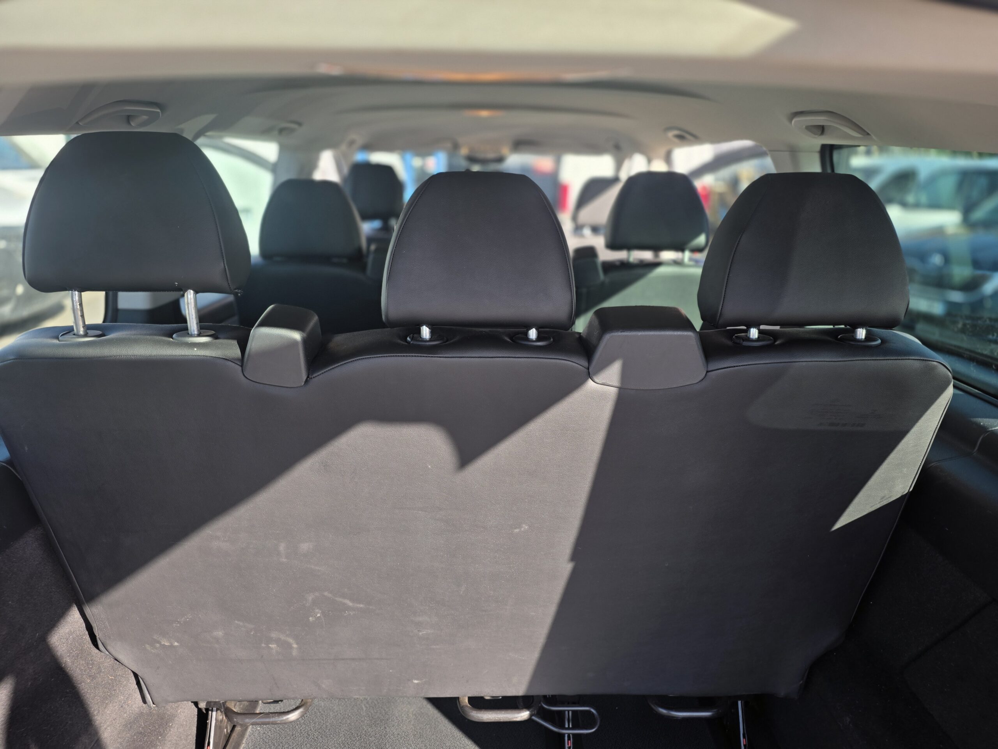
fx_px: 663
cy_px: 374
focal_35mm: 23
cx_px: 499
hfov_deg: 73.9
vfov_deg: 58.9
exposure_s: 1/359
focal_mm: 6.25
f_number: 1.7
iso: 32
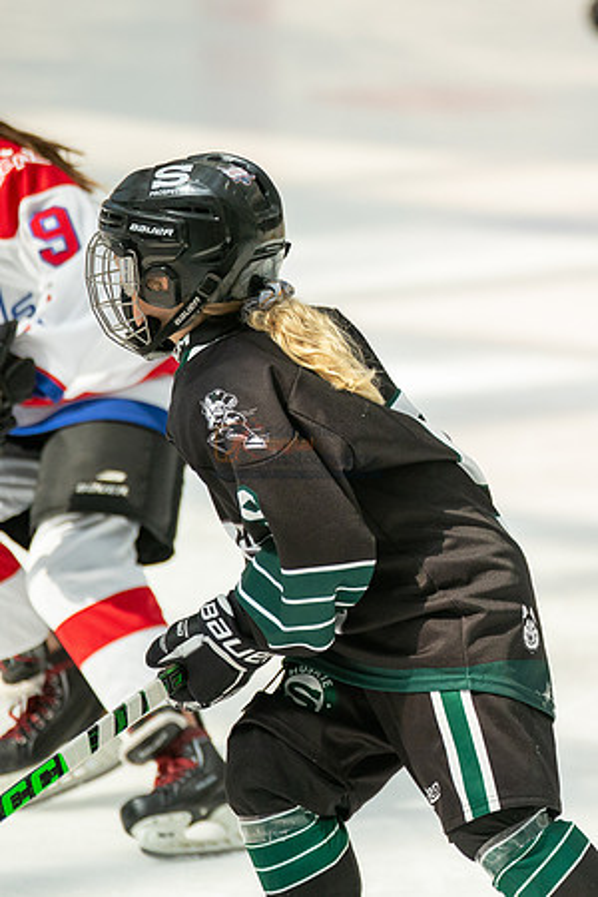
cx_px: 761
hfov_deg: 3.9
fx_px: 8838
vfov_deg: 5.8
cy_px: 389
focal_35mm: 355
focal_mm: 209
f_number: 3.5
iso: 1600
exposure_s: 1/4000
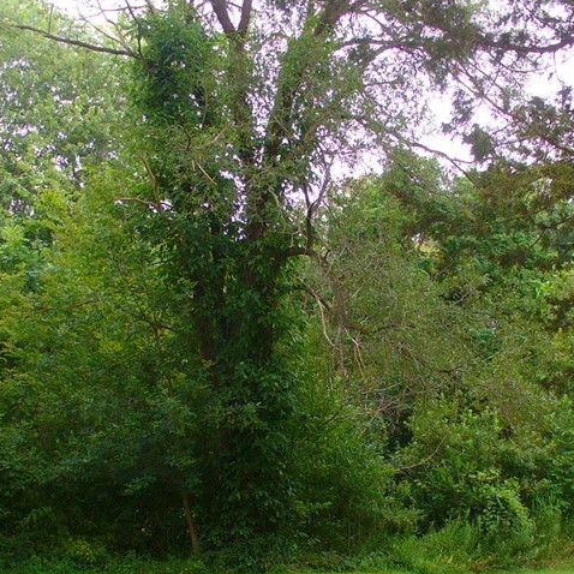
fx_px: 1313
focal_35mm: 70
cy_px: 411
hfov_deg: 24.6
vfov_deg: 24.5
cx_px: 325
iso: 150
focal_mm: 6.1
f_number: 2.8
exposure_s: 1/60
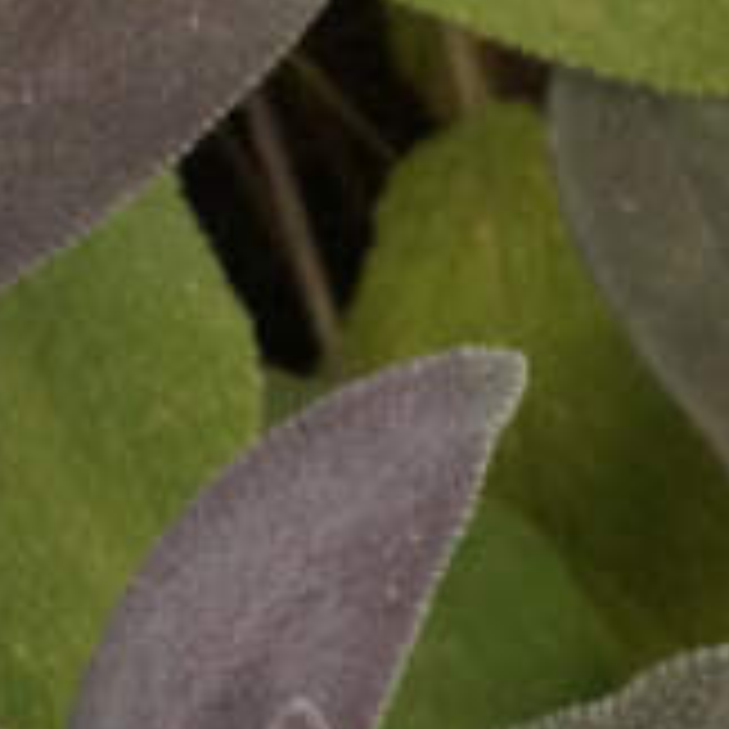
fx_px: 22516
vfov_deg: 1.9
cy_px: -148
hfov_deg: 1.8
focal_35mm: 945
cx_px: -1782
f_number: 10
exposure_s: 1/160
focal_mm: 100
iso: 1250
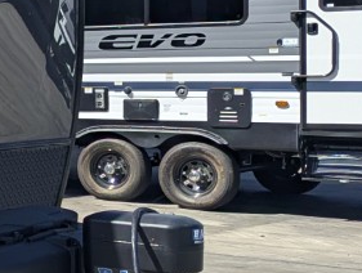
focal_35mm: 119
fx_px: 1247
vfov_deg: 12.5
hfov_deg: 12.8
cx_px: -495
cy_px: 86
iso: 48
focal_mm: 6.81
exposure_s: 1/1984
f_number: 1.85
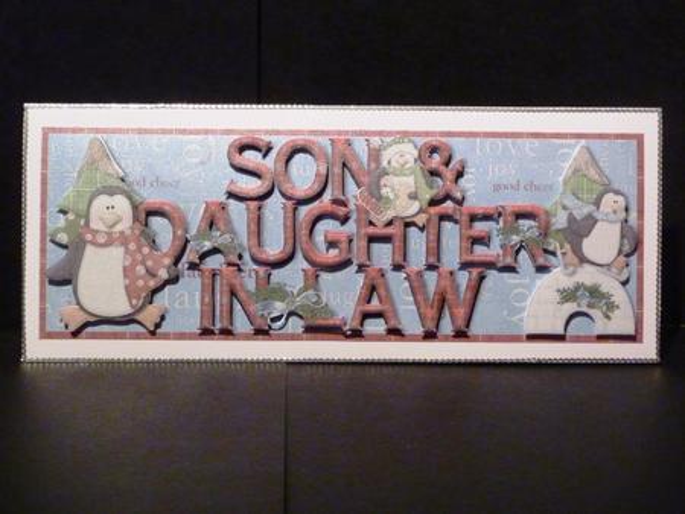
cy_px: 257
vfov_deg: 22.0
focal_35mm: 67
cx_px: 342
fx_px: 1327
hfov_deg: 29.0
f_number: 4.1
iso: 800
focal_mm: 11
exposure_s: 1/40
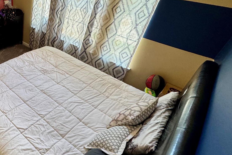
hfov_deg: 58.5
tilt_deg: -36.3
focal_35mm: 27
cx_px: 27
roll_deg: -2.9
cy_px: 69
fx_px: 174
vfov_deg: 47.8
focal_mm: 2.22
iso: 250
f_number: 2.2
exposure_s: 1/120
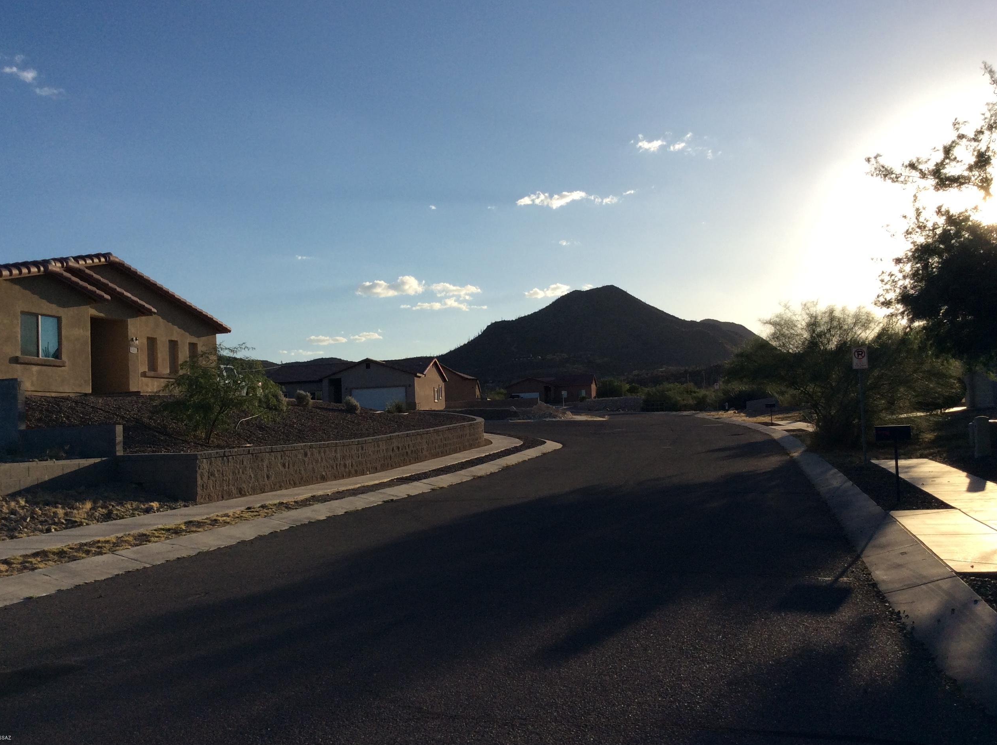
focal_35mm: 33
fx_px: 949
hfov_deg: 55.4
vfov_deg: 42.8
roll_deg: +4.5
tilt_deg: +2.4
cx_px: 488
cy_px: 378
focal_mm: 3.3
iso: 32
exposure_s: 1/2203
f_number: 2.4
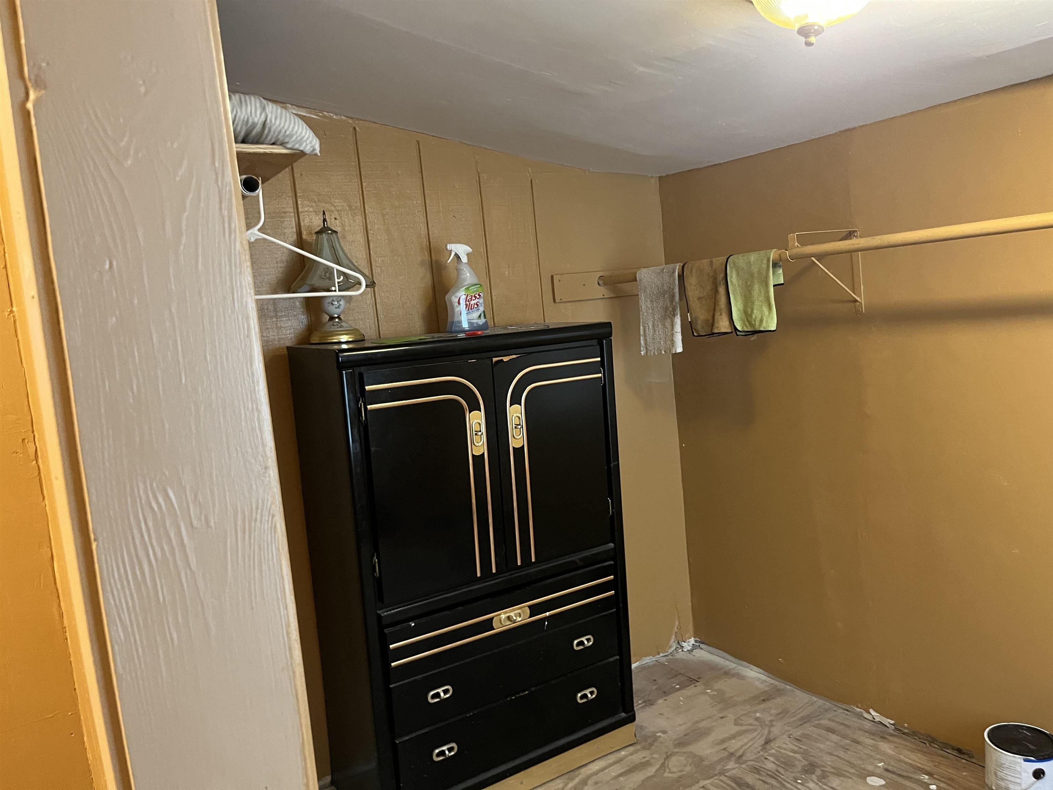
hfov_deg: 67.3
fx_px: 791
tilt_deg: -4.5
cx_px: 526
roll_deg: +6.0
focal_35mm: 26
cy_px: 395
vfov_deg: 53.1
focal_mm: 5.1
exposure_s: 1/40
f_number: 1.6
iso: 400
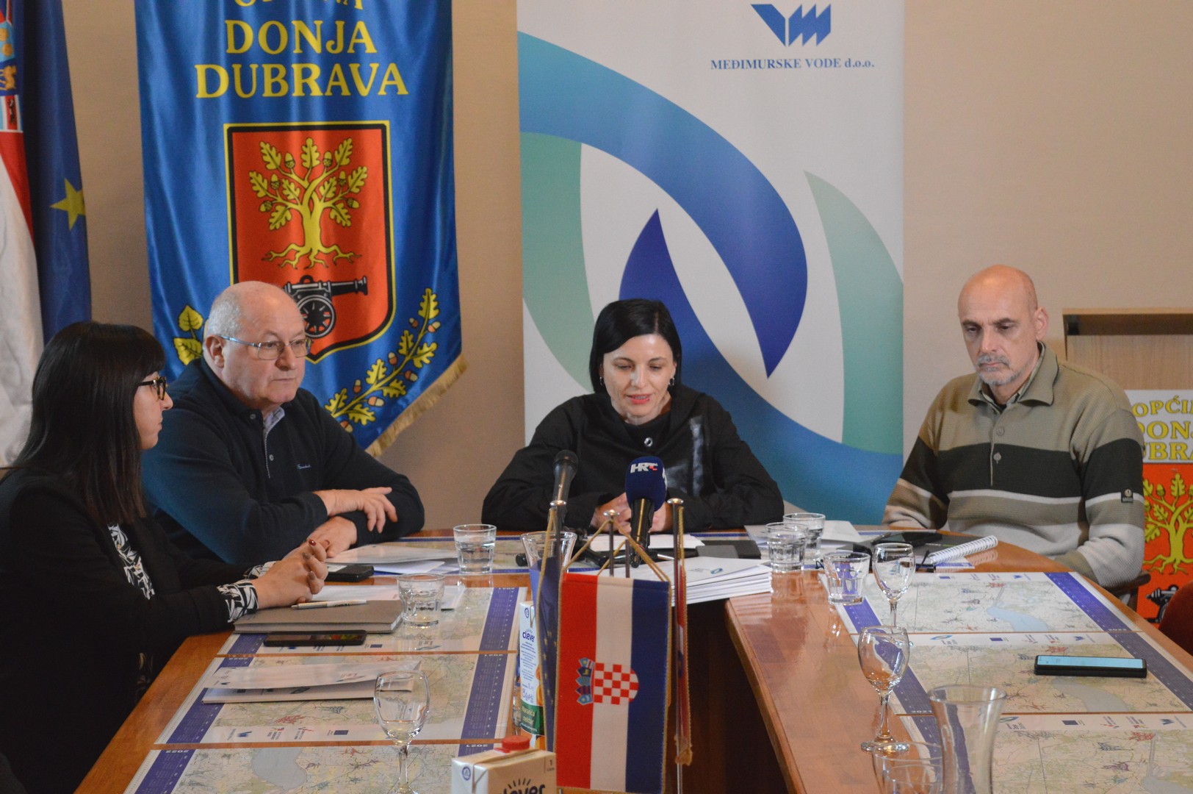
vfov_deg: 17.5
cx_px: 596
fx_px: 2583
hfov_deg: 26.0
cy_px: 397
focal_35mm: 78
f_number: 5.6
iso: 3200
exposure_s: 1/60
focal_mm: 52
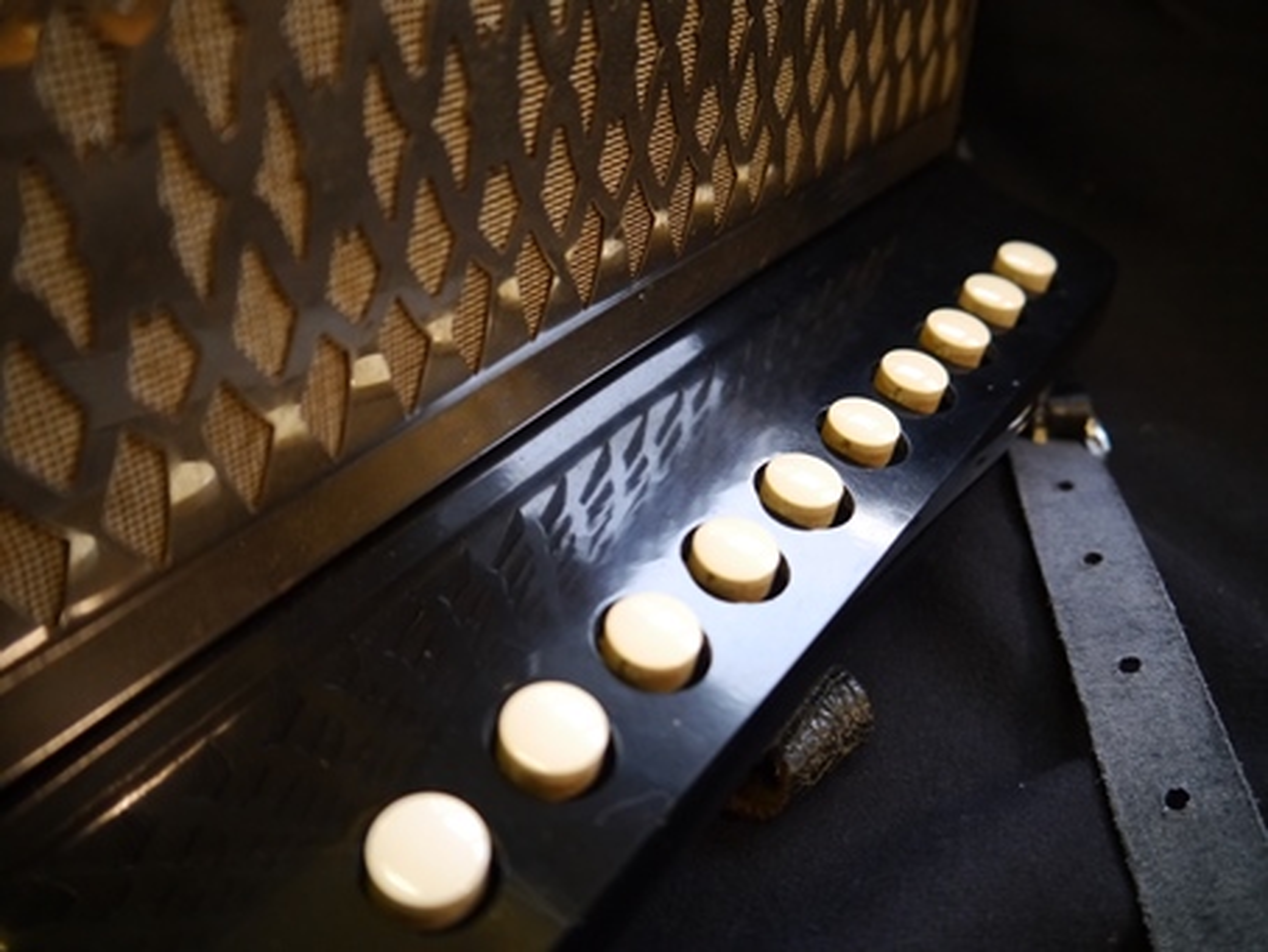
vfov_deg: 49.8
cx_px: 634
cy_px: 476
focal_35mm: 28
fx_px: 1026
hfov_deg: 63.4
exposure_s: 1/50
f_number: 3.5
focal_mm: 14
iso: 800
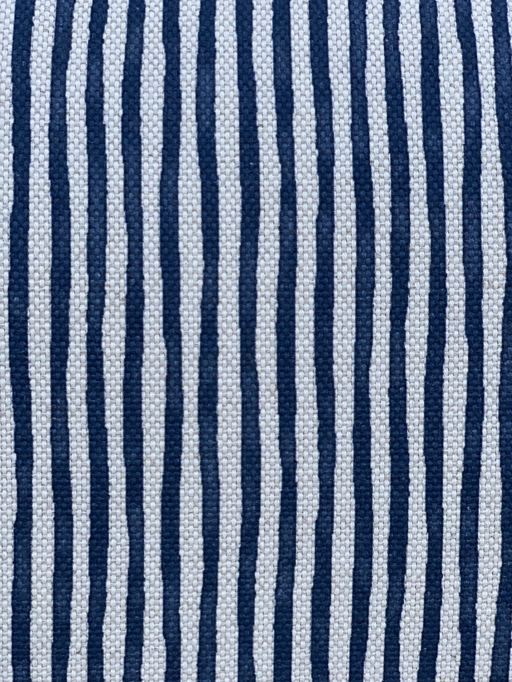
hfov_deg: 28.0
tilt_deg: -20.0
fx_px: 1025
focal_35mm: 52
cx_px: 256
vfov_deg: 36.8
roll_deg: -1.7
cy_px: 341
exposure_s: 1/122
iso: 100
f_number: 2
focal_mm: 6
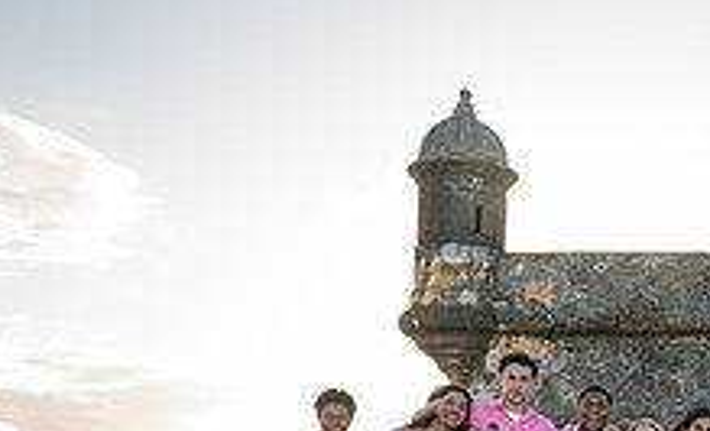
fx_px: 1325
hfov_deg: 26.3
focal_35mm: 69
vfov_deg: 17.6
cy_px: 526
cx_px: 875
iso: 200
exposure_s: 1/250
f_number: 5.6
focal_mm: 24
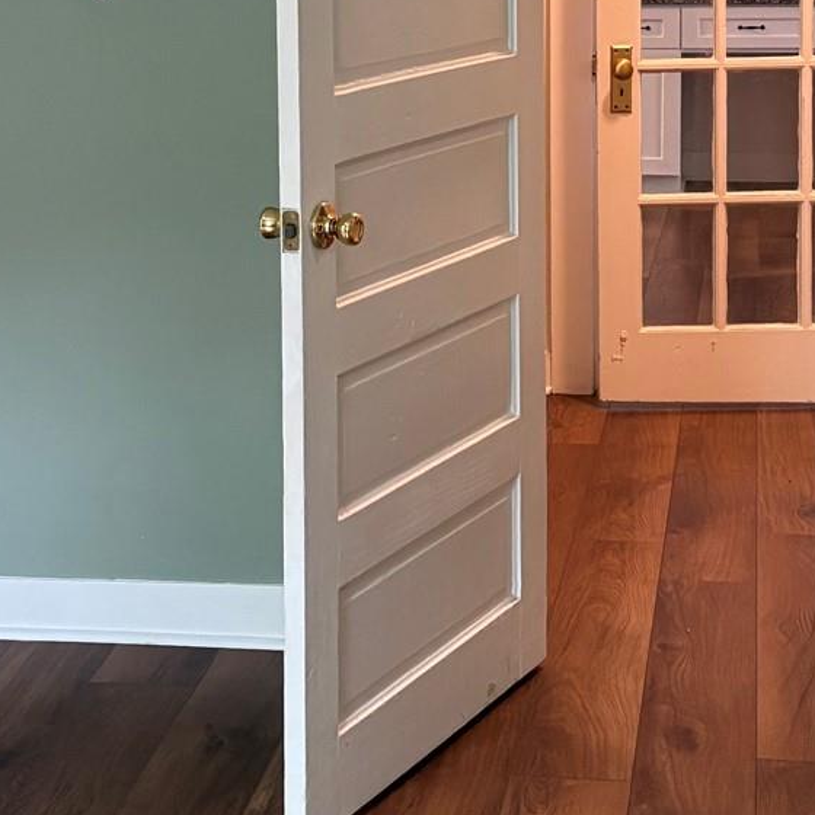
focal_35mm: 84
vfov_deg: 20.3
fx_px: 2238
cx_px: 474
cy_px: 119
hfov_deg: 20.6
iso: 320
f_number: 1.6
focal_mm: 5.96
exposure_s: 1/60
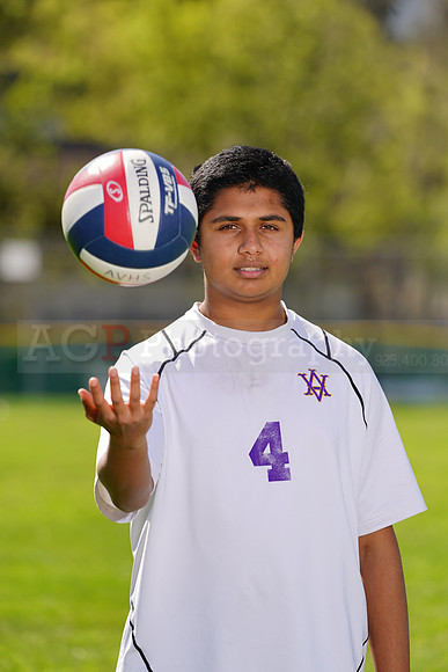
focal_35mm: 324
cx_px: 224
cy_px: 336
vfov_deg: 6.4
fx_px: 6044
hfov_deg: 4.2
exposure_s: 1/200
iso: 64
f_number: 7.1
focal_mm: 324
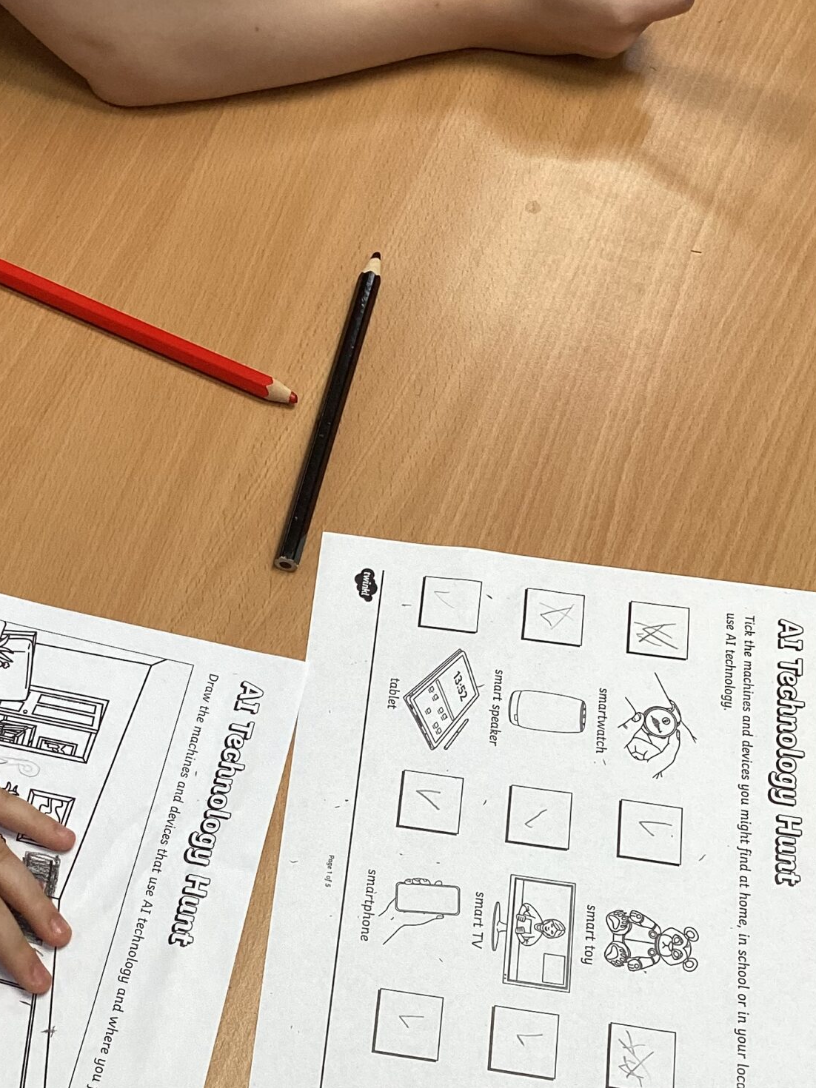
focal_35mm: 54
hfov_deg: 26.6
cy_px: 718
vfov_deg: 35.2
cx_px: 173
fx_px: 1698
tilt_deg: -65.6
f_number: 2.4
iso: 80
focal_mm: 3.3
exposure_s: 1/100
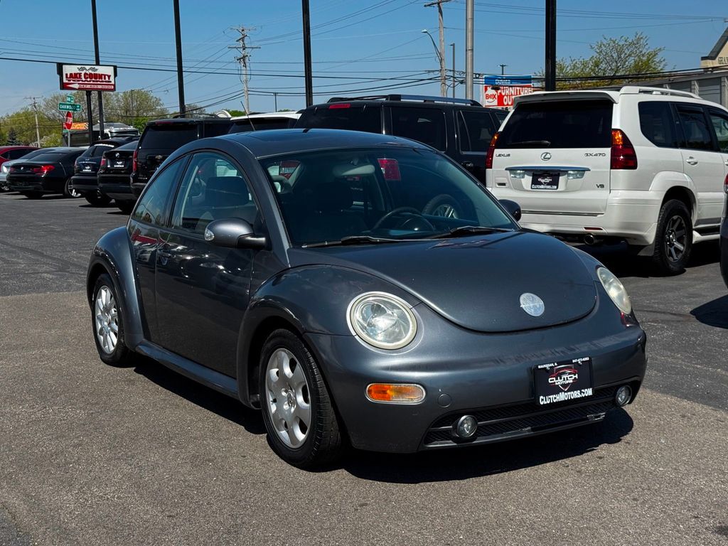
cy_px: 273
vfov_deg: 30.3
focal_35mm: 48
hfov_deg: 39.7
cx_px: 364
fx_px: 1009
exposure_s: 1/4049
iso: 64
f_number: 1.78
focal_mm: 6.76
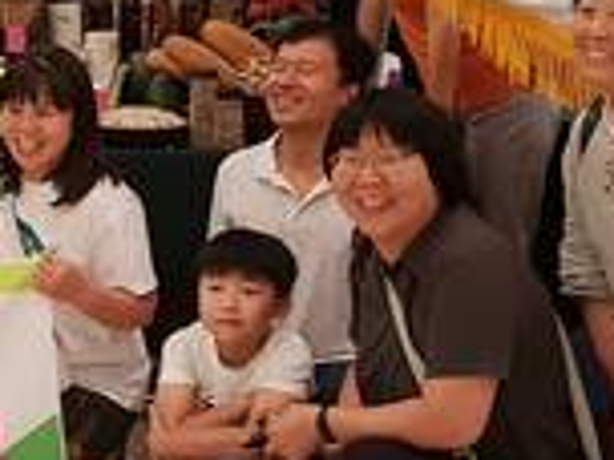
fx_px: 1756
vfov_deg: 14.9
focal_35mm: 99
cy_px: 127
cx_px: -194
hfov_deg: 18.4
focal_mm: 4.3
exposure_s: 1/30
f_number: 2.4
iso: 250
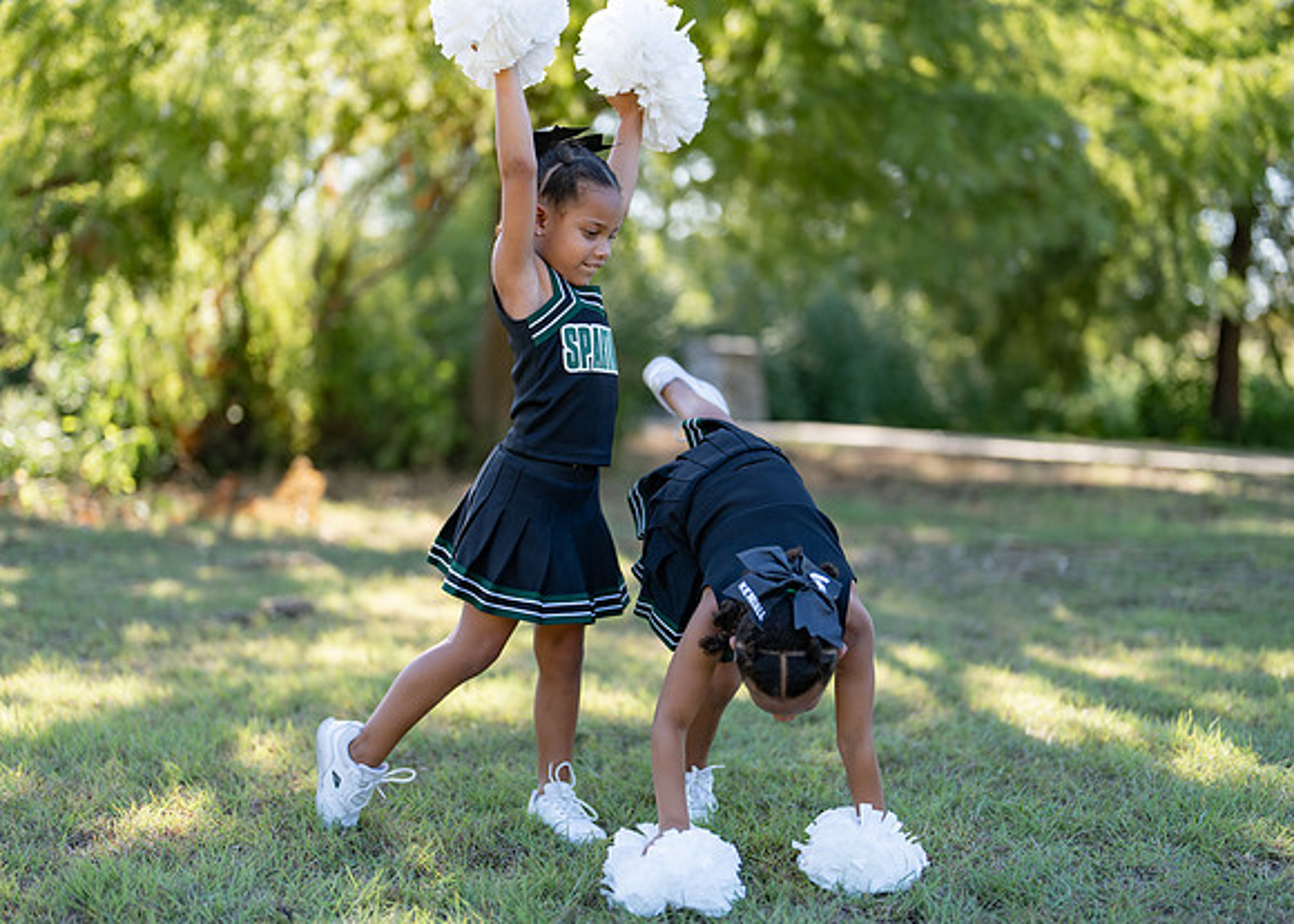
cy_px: 462
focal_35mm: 53
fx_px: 1955
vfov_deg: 26.6
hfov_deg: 36.6
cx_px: 647
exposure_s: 1/1600
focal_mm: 50
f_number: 1.2
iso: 100
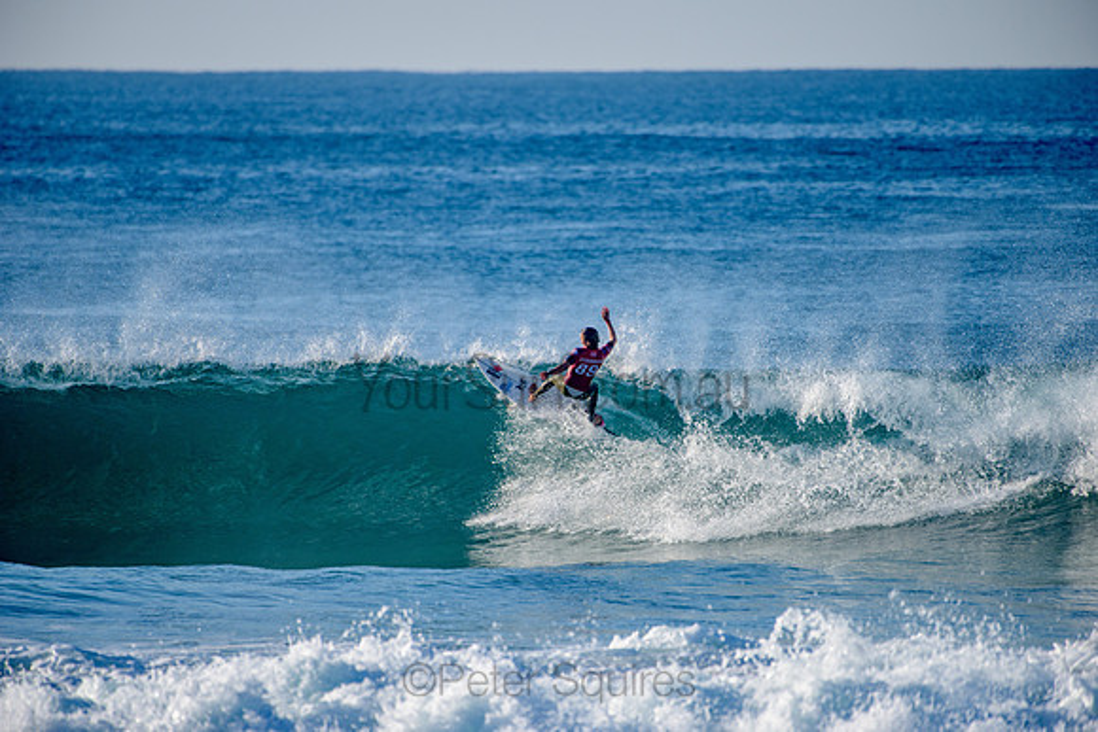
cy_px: 366
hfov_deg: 4.1
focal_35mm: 500
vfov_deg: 2.8
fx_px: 15253
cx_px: 549
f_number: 5.6
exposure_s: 1/1600
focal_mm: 500
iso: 180
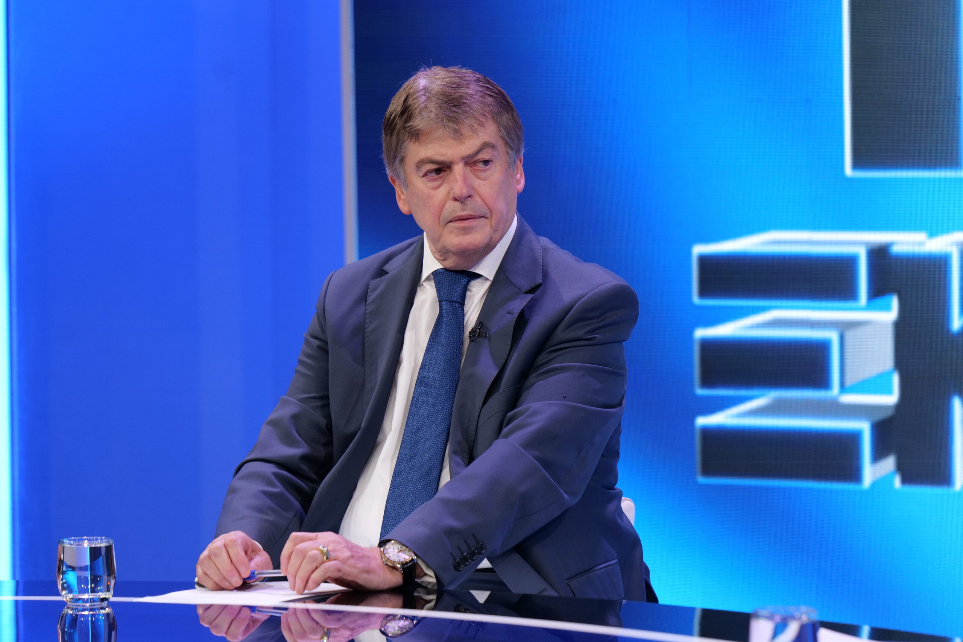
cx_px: 482
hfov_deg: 10.6
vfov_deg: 7.1
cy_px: 321
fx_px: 5189
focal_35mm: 194
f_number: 5.6
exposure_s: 1/160
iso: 1600
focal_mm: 194
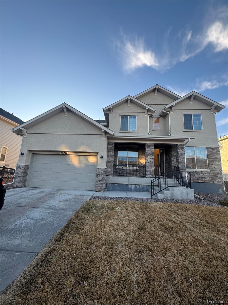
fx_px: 123
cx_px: 114
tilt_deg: +10.0
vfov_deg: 102.1
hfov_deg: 85.7
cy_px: 152
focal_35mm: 14
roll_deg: -3.0
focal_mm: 2.22
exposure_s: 1/254
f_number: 2.2
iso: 40
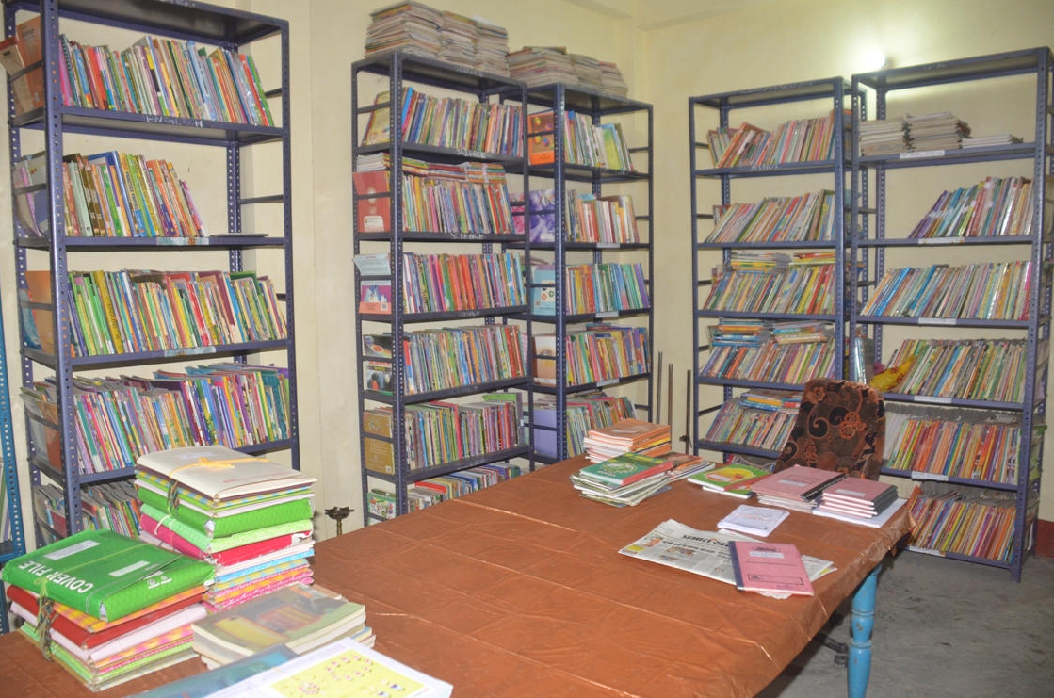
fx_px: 818
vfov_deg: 46.2
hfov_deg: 65.6
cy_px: 349
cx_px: 523
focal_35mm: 28
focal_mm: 18
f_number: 4
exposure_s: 1/60
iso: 800
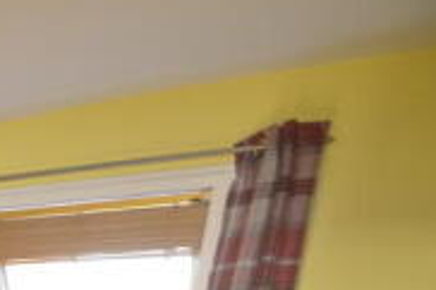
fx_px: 653
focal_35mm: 54
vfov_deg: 19.9
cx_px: -338
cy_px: 489
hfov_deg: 22.5
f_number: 4
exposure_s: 1/60
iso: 560
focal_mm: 10
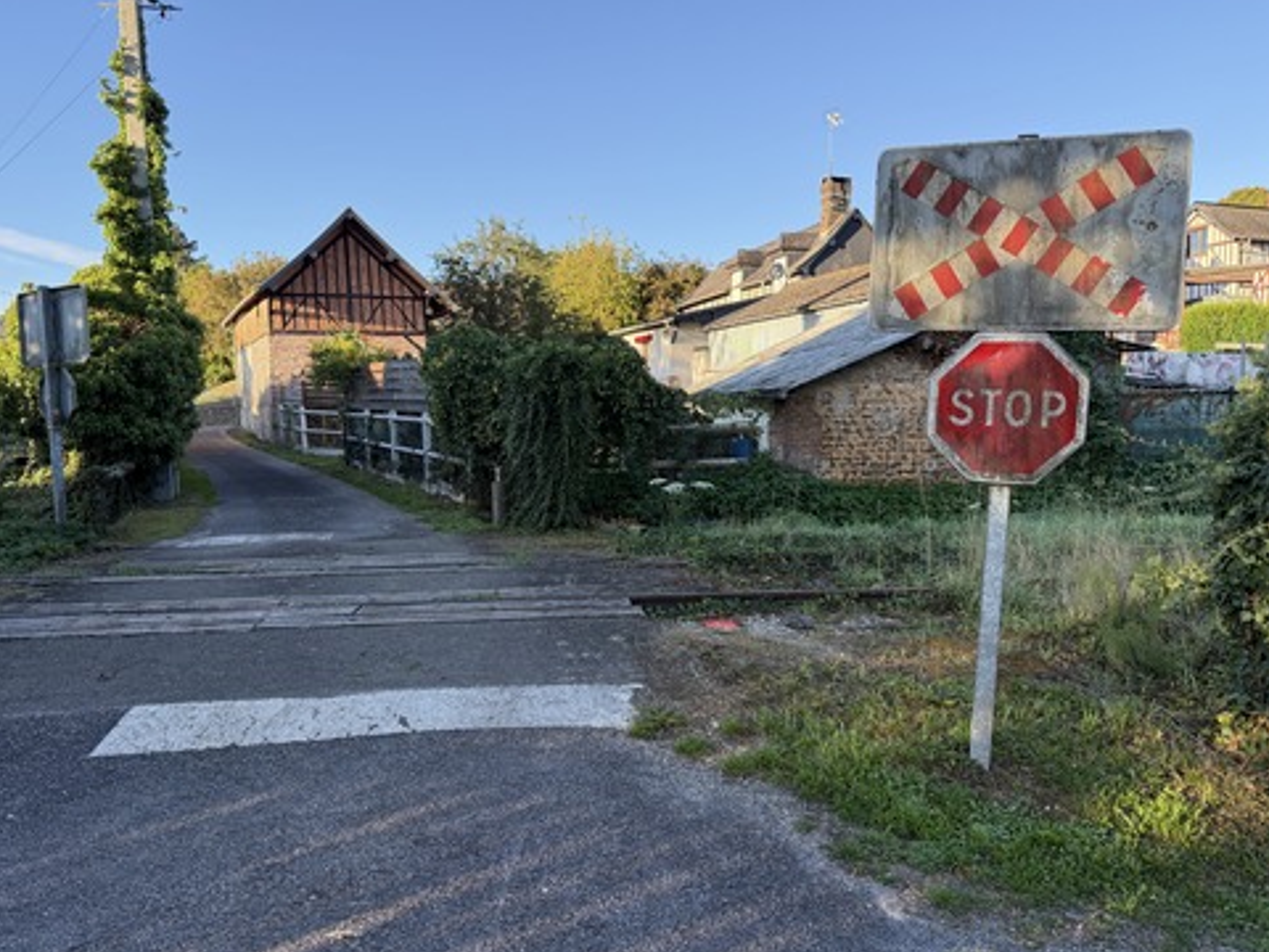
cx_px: 616
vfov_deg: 54.9
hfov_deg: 69.4
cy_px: 483
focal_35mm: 25
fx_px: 916
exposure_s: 1/909
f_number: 1.78
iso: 100
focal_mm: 6.76
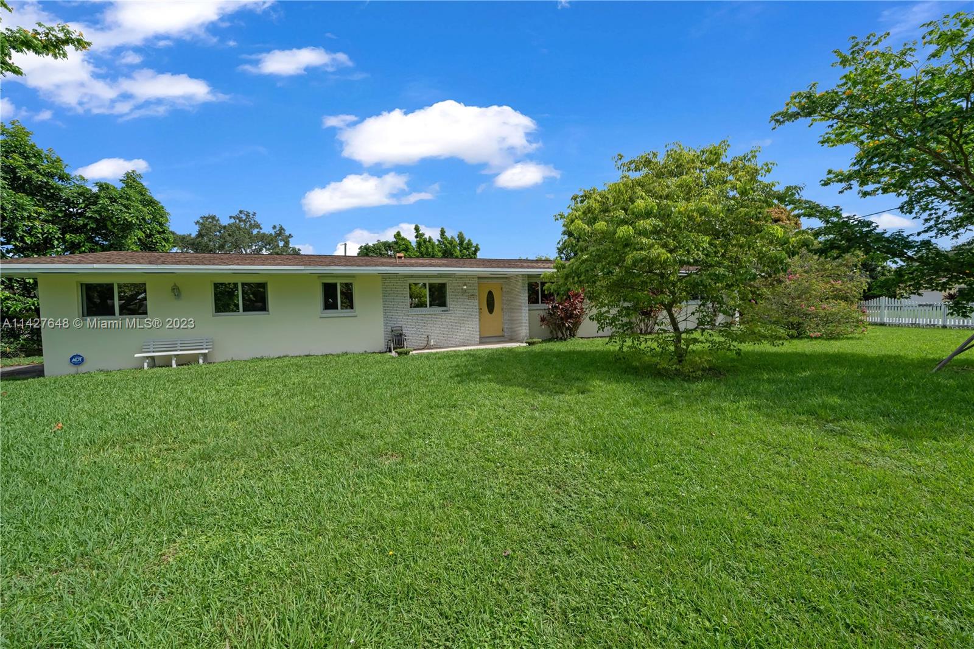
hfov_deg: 112.6
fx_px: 325
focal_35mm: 12
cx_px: 487
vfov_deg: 90.0
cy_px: 324
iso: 50
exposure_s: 1/60
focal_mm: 12
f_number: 11
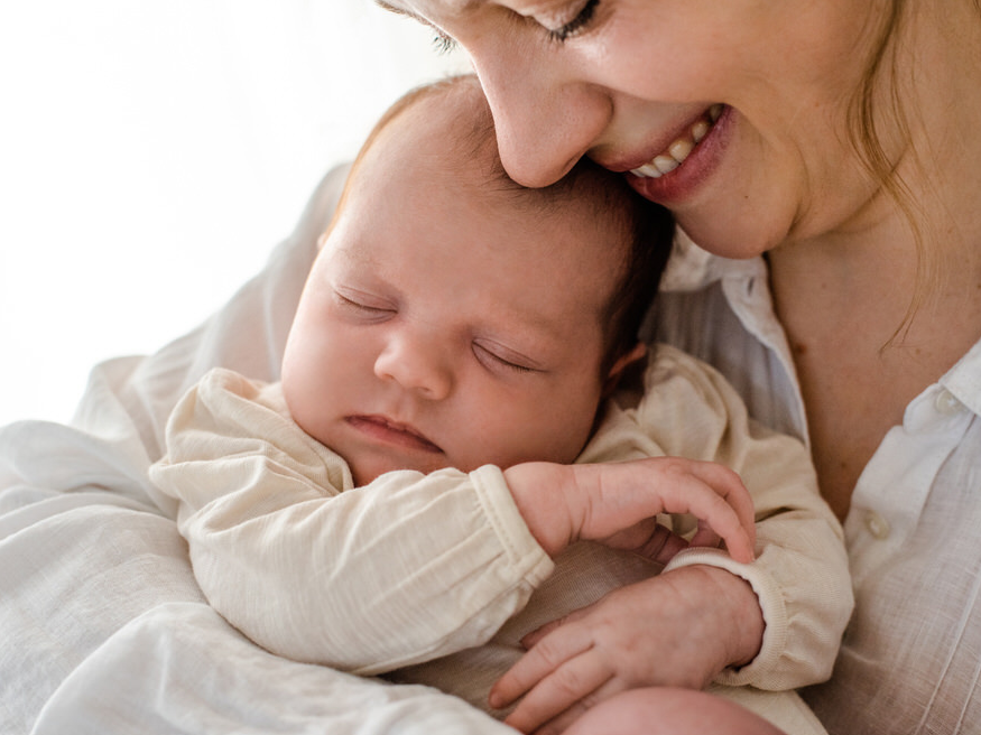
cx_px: 548
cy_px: 373
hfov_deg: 34.9
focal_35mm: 55
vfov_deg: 26.6
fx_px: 1558
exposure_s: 1/400
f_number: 4
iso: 1000
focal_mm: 50
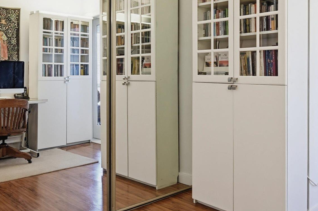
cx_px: 205
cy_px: 78
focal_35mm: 38
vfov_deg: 34.8
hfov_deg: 50.1
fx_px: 335
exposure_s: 1/6
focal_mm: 14
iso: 400
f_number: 8
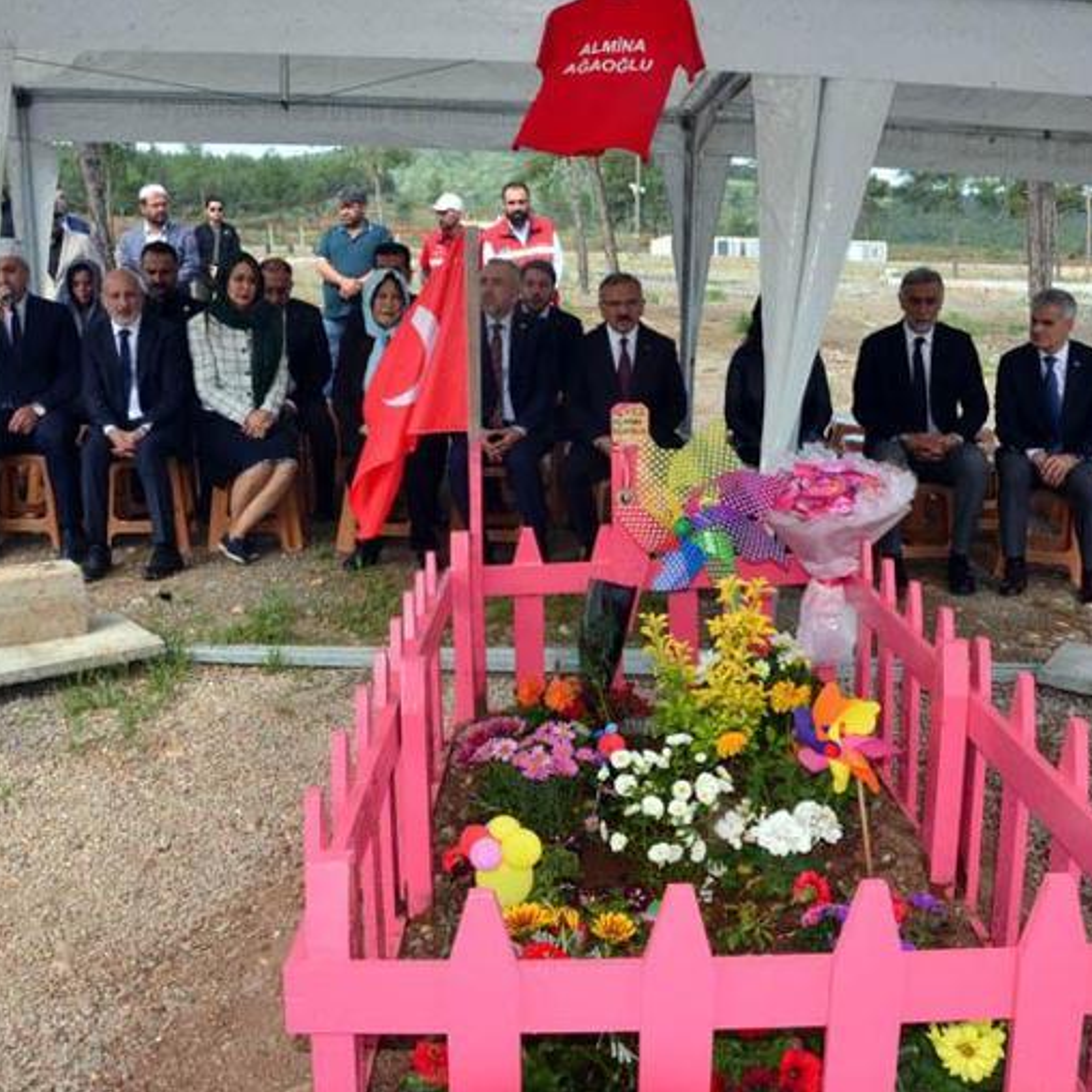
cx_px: 607
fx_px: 1285
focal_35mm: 36
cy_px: 546
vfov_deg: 46.0
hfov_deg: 46.0
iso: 2000
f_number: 22
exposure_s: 1/200
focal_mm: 28
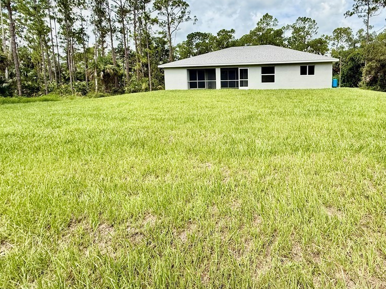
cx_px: 243
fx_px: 212
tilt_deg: -5.7
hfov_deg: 83.0
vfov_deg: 67.5
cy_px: 107
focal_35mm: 19
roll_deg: +0.6
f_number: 2.2
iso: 50
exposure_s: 1/1211
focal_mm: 2.22
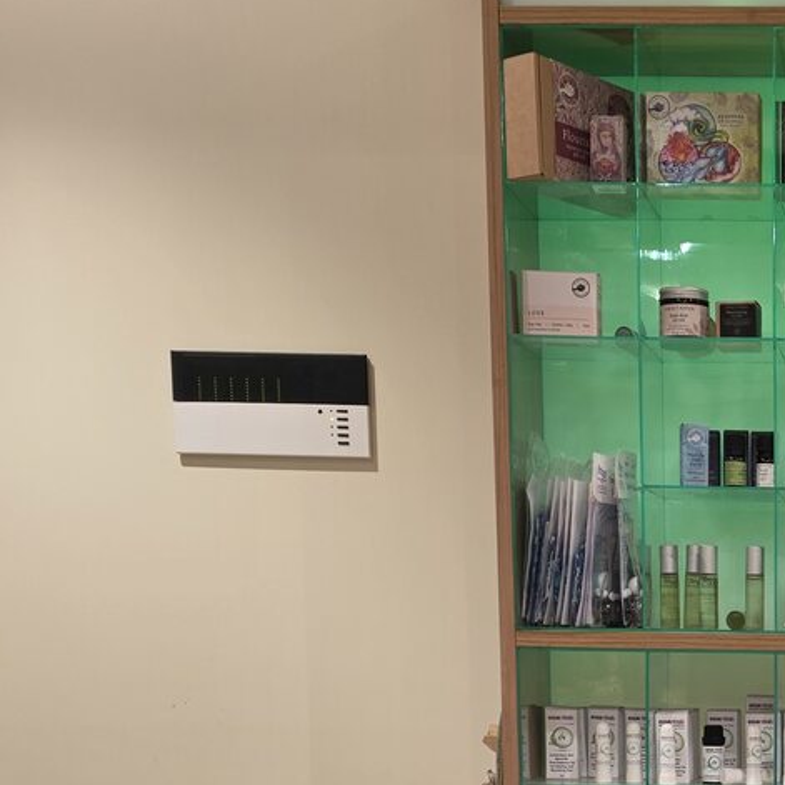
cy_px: 895
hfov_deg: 23.7
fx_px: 1770
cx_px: 827
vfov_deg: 23.3
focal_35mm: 69
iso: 100
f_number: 1.7
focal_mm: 6.25
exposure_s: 1/33.3
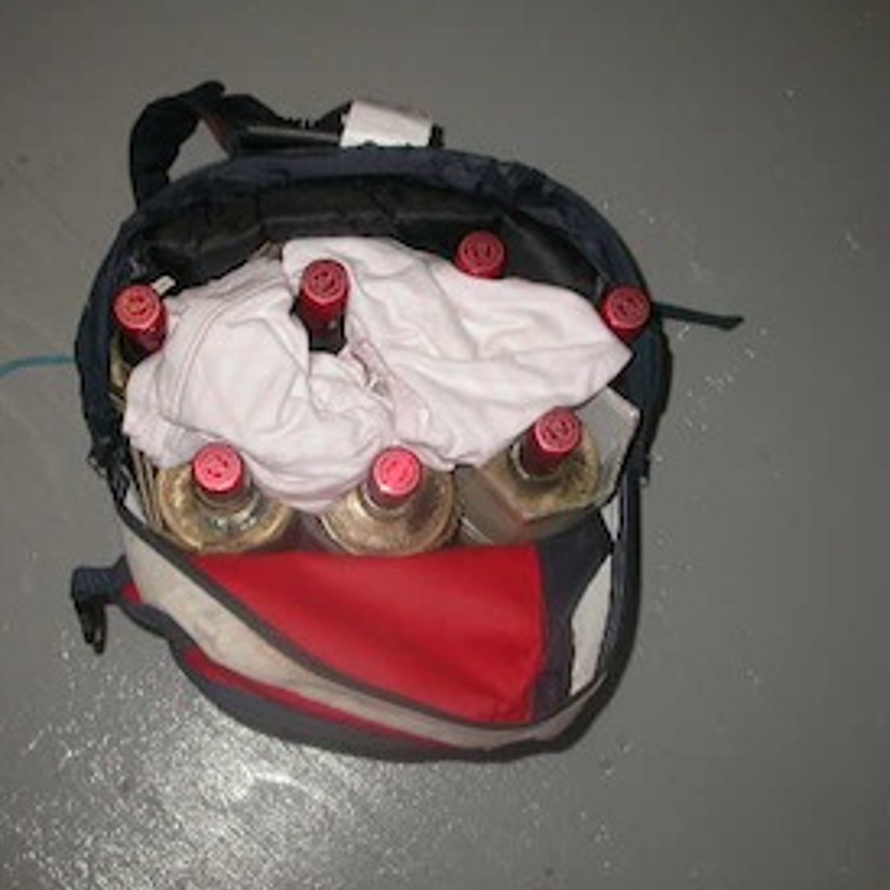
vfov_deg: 36.8
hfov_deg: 36.8
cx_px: 401
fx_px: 1338
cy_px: 437
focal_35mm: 46
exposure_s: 1/60
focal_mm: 7.85
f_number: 2.6
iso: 100
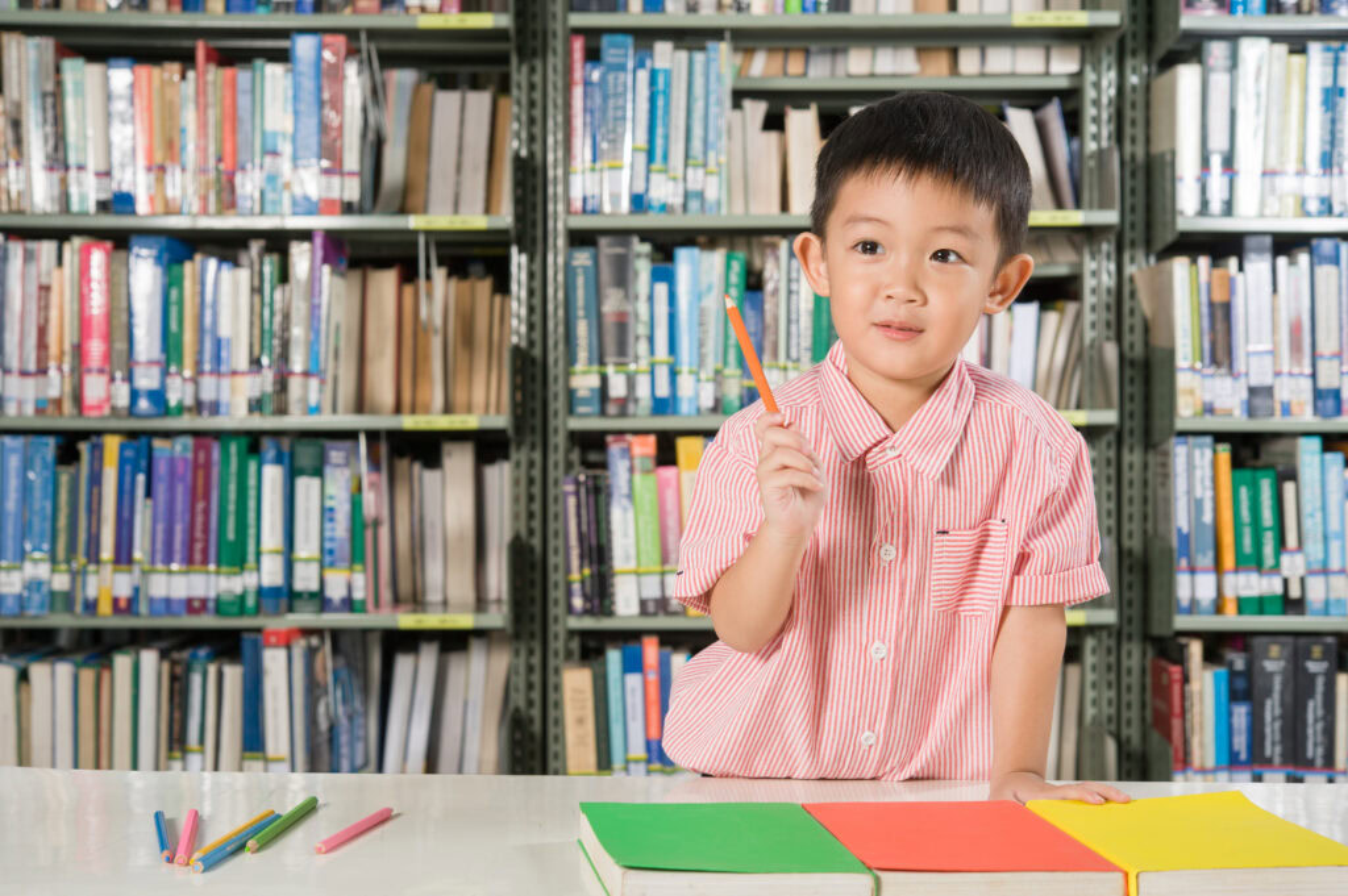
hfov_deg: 33.4
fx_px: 2245
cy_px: 448
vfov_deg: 22.6
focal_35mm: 60
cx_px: 674
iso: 400
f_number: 8
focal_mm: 60
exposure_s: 1/160
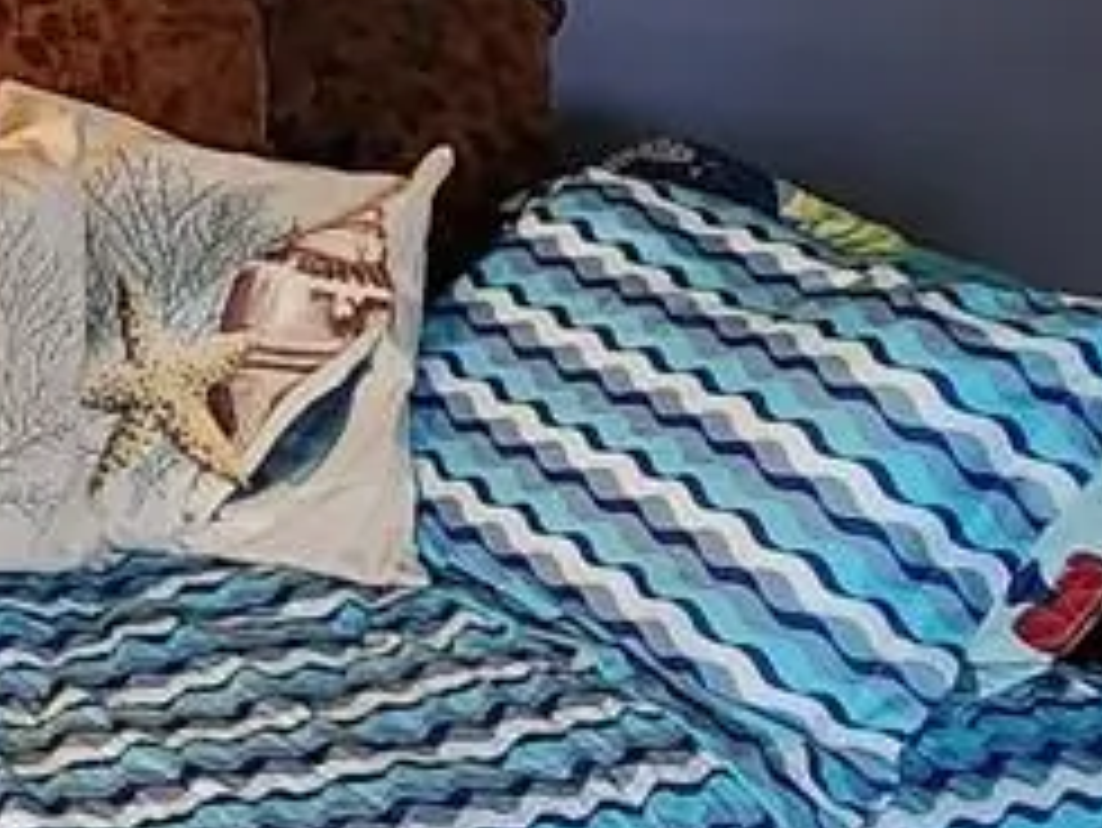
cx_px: -769
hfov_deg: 18.8
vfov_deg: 16.8
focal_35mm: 85
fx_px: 2707
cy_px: -108
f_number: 2.2
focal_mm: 2.2
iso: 200
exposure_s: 1/60
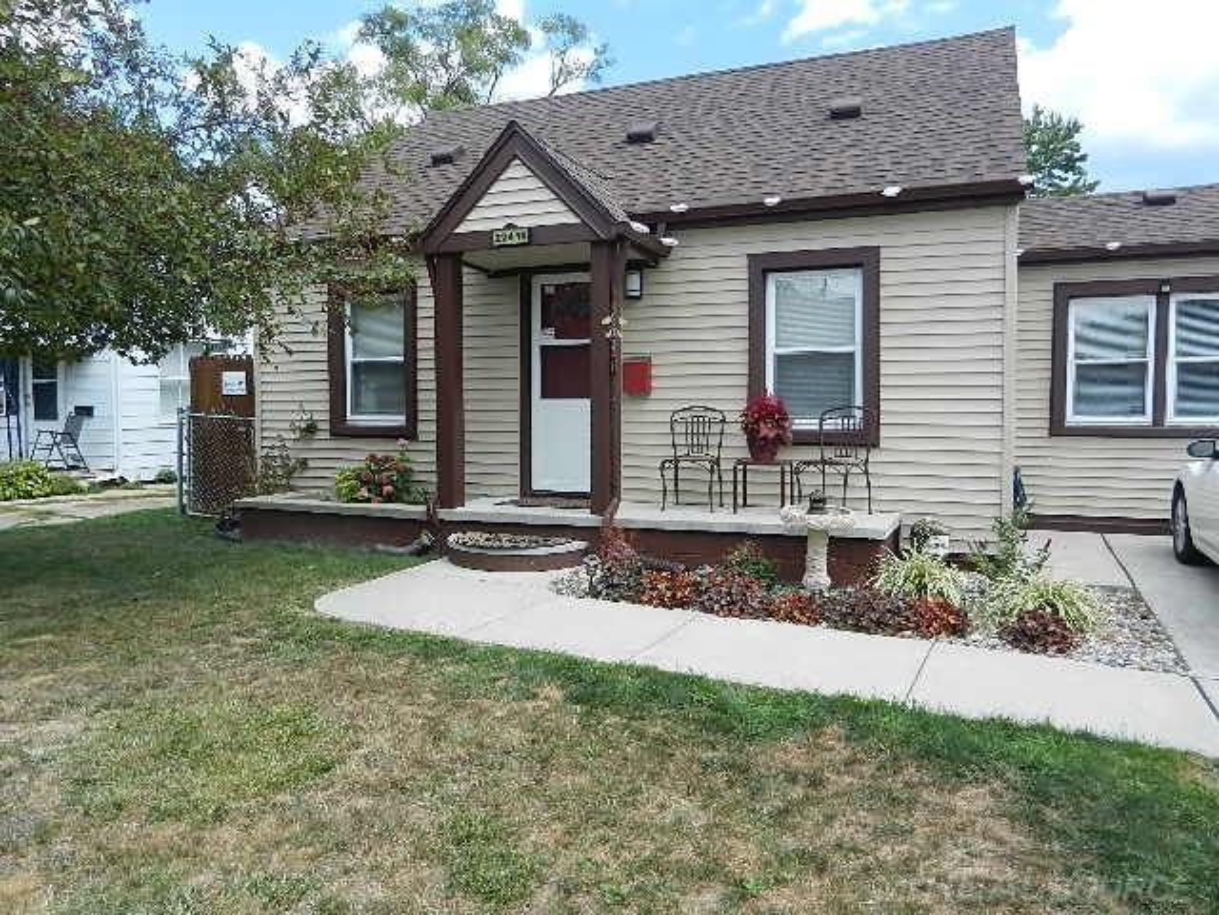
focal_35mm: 25
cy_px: 458
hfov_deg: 69.4
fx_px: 880
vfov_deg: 54.9
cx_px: 610
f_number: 7
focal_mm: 4.5
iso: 160
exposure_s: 1/800
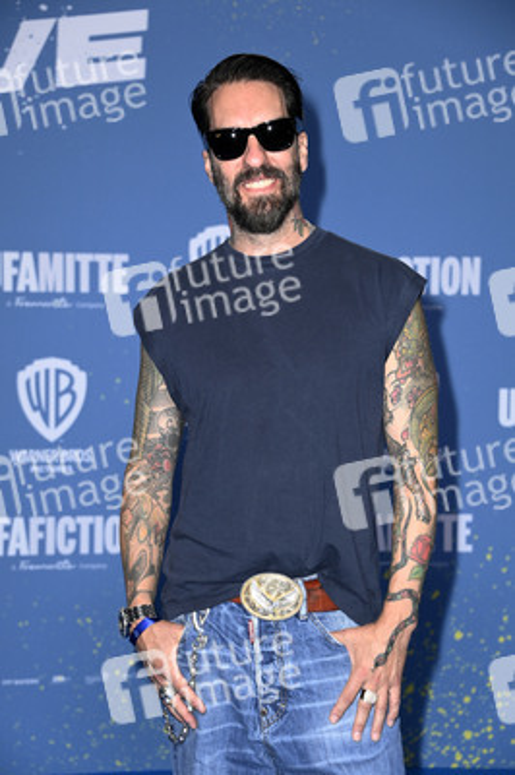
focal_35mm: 90
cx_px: 258
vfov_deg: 22.6
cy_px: 388
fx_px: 1934
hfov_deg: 15.2
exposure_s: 1/250
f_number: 5.6
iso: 1250
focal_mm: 90
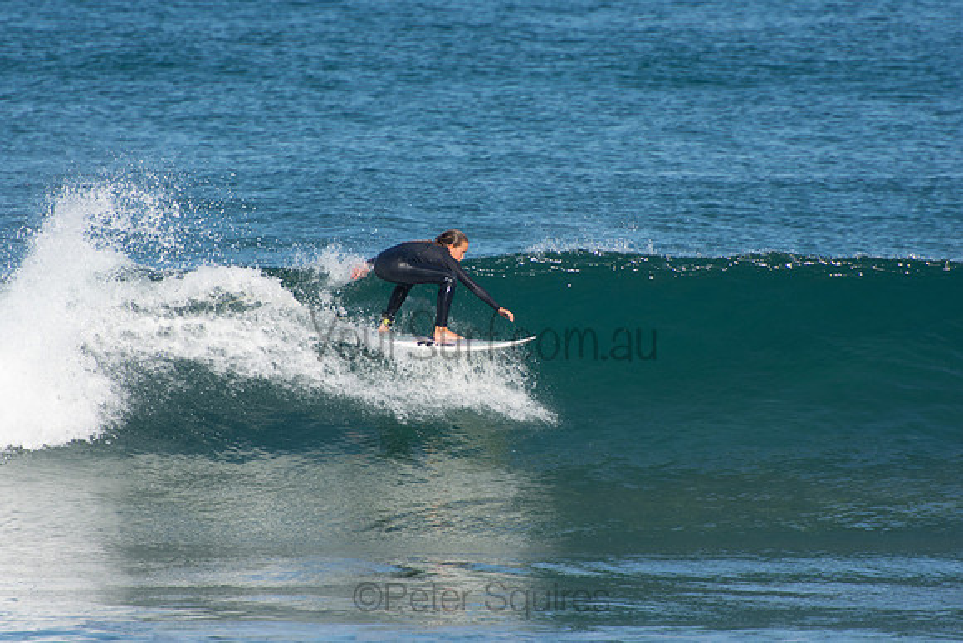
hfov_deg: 3.4
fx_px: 16053
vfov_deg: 2.3
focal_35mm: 600
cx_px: 482
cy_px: 322
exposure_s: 1/1250
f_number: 5.6
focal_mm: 400
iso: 250
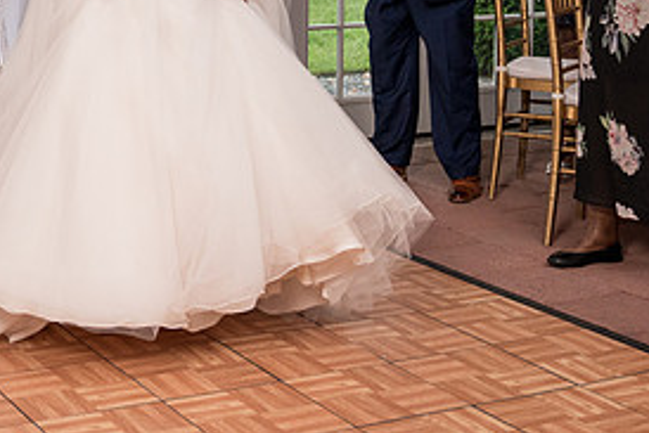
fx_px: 1407
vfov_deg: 17.1
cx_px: 114
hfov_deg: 25.5
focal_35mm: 78
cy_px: -5
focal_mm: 30
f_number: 4
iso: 2000
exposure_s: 1/200
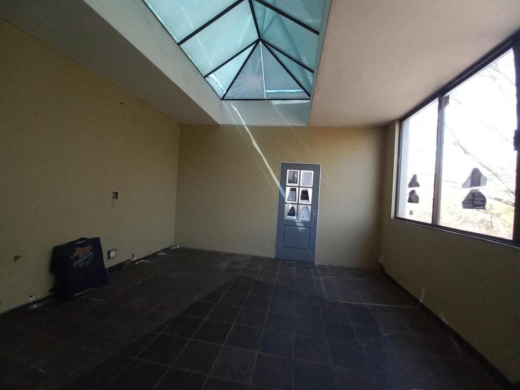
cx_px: 260
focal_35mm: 13
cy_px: 195
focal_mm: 1.42
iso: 100
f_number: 2.2
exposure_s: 1/100
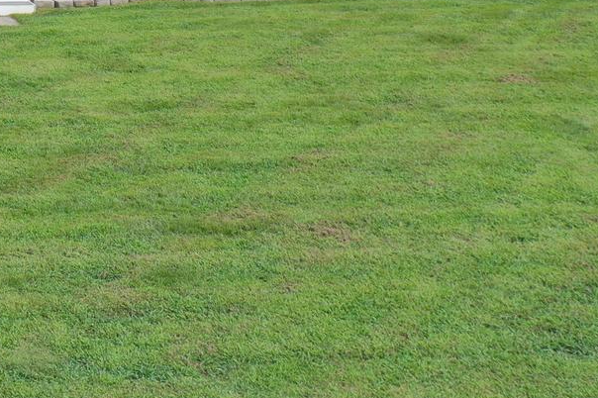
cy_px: -242
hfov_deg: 19.1
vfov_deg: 13.4
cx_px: -267
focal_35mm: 95
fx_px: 1577
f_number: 5
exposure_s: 1/320
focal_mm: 10.26
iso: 100
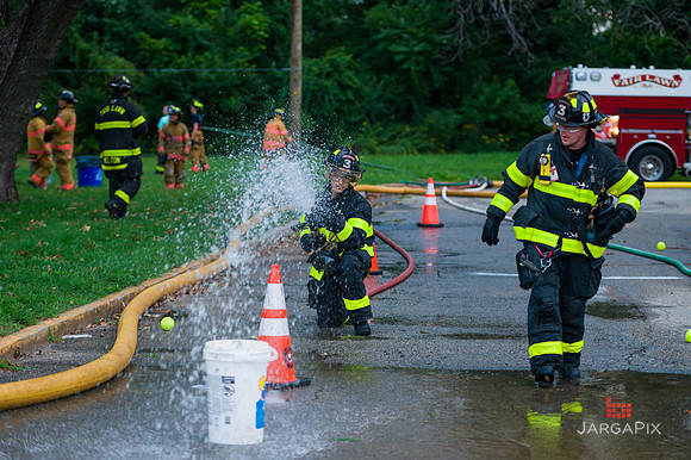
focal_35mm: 100
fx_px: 1918
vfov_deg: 13.7
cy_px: 230
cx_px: 346
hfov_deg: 20.4
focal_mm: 100
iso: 1000
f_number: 3.2
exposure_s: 1/250
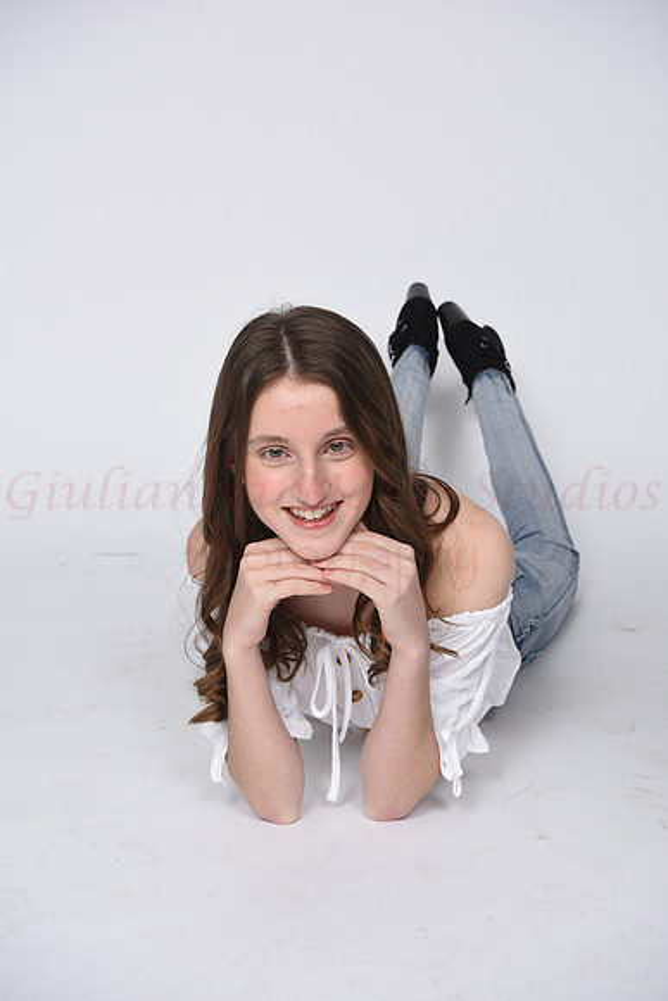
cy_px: 500
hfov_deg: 24.6
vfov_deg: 36.2
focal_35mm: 55
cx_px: 334
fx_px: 1530
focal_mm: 55
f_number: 9
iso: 160
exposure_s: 1/125
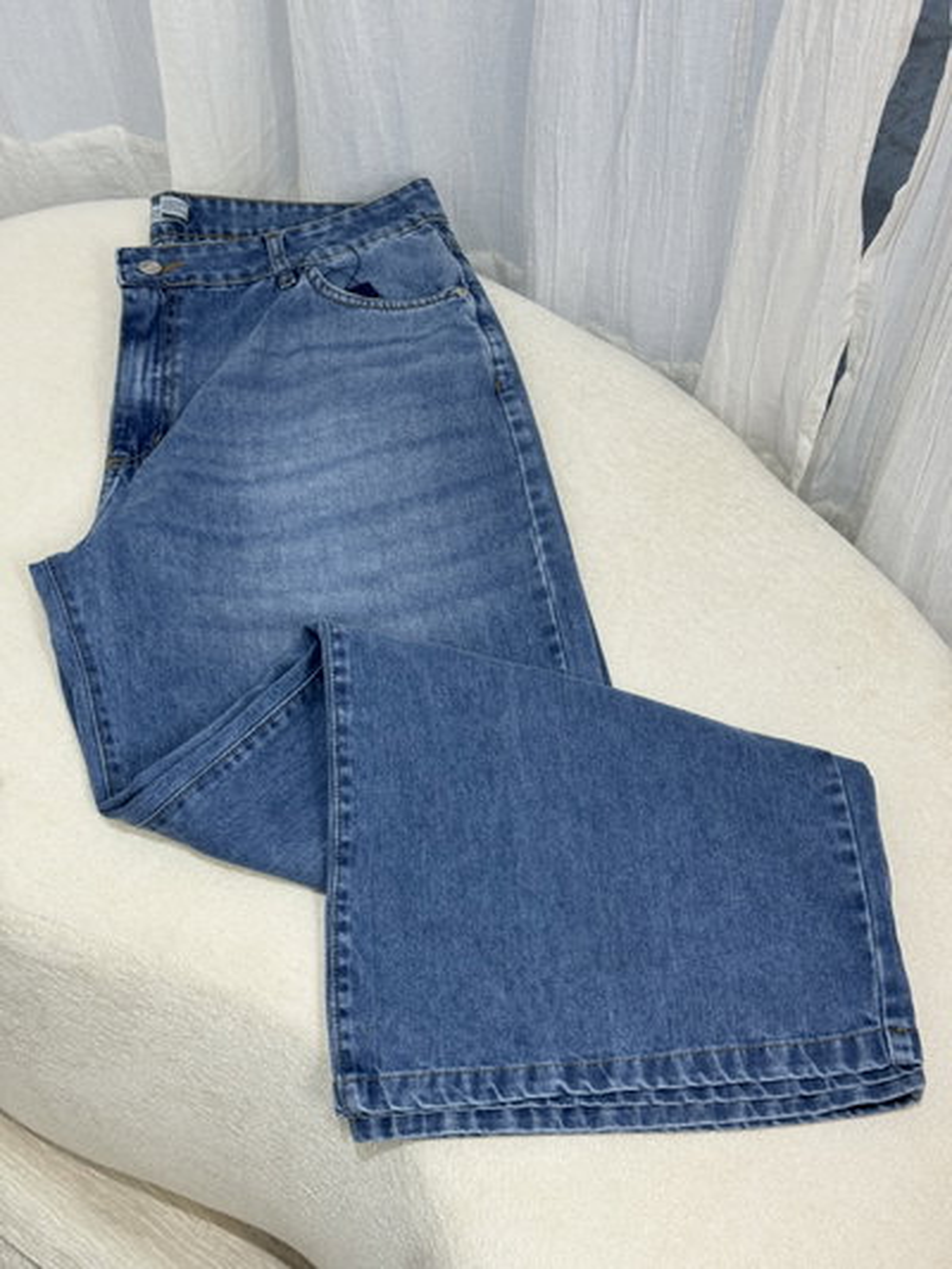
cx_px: 476
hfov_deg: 30.3
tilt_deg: -57.4
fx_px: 1759
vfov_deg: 39.6
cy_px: 634
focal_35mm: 48
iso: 50
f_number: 1.78
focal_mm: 6.76
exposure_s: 1/50
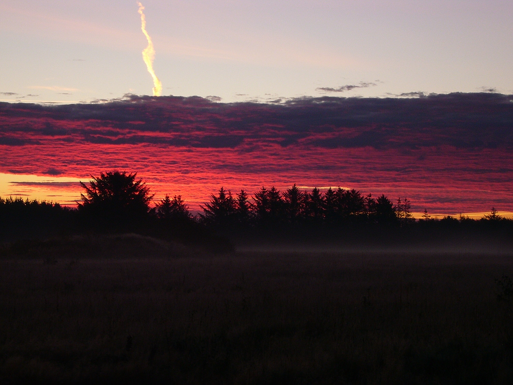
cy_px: 192
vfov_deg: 14.5
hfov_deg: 19.3
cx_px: 256
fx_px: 1512
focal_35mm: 102
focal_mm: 16.8
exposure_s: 1/30
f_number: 5.6
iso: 100
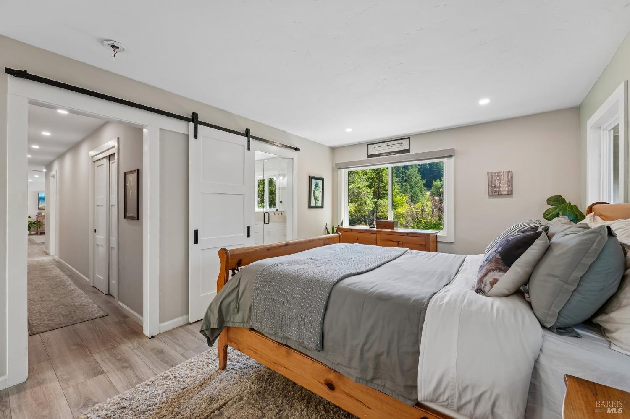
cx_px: 315
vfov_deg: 81.2
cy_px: 210
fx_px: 245
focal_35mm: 14
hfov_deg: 104.3
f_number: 8
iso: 500
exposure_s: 1/25
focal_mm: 14
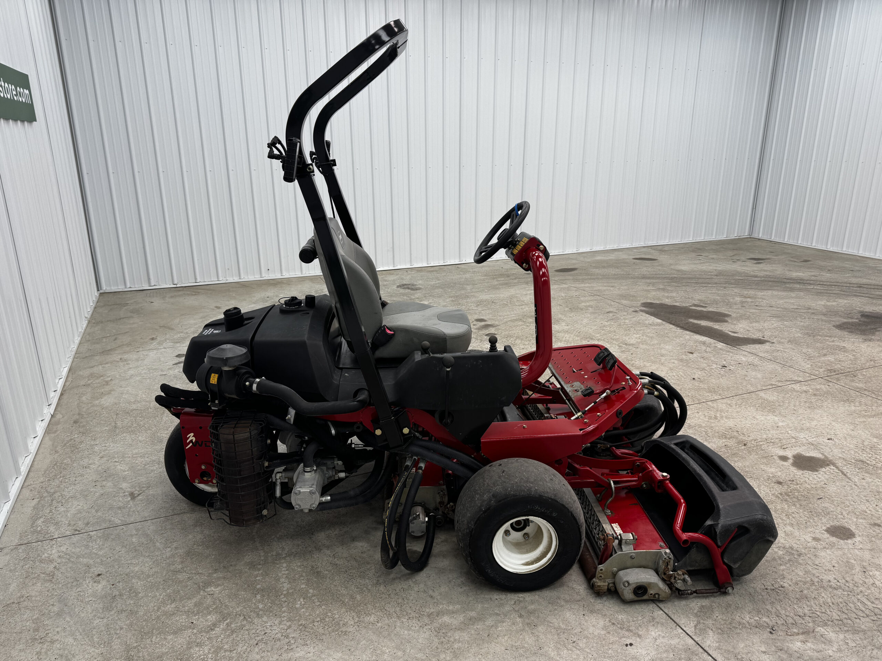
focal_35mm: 24
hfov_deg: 71.6
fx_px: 612
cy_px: 330
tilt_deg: -18.7
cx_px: 441
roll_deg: -0.6
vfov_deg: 56.8
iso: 64
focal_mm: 6.76
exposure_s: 1/120
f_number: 1.78
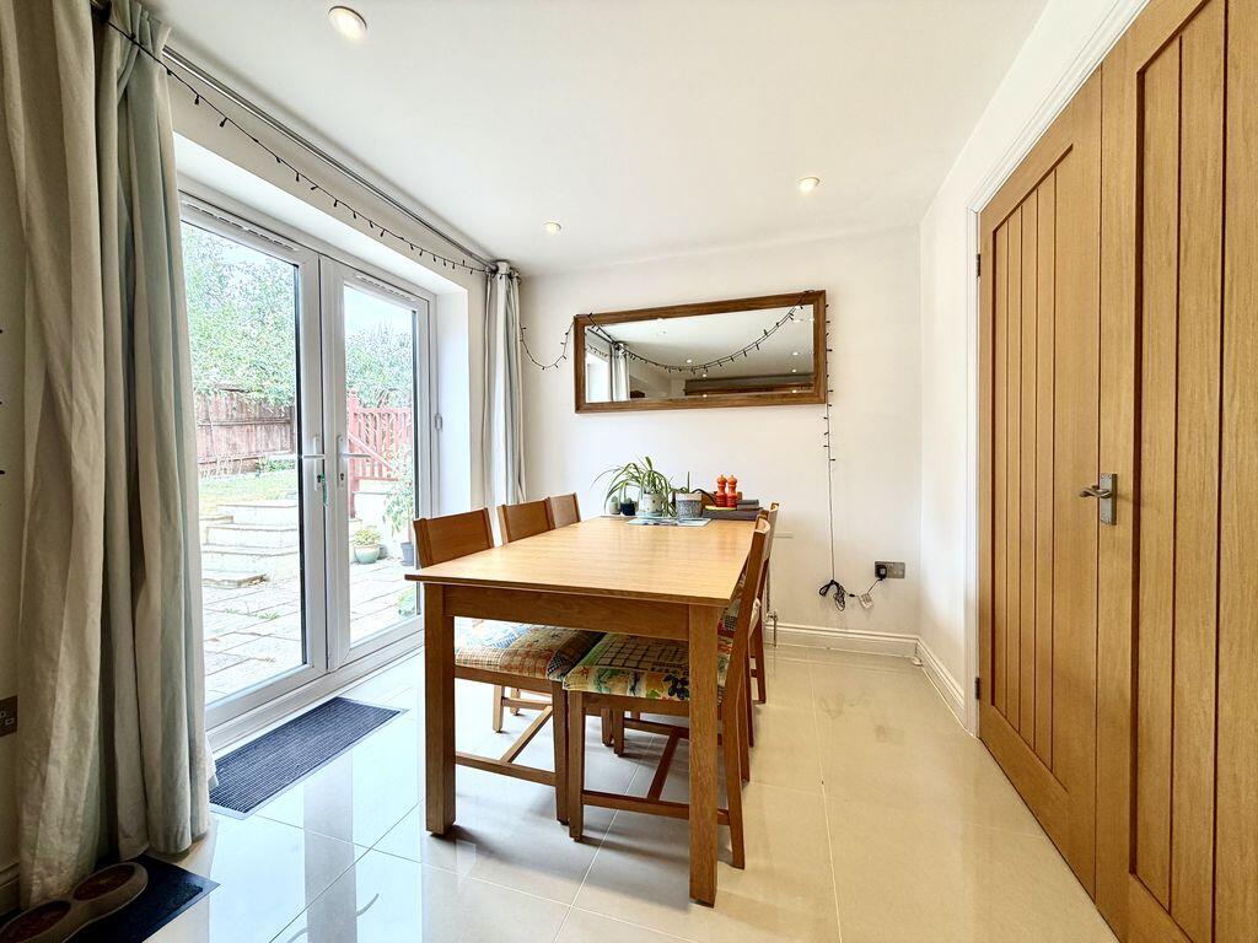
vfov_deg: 85.7
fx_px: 509
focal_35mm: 14
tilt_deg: -0.9
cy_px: 472
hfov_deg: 102.1
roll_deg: +0.4
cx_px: 629
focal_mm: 2.22
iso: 64
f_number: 2.2
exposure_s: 1/100
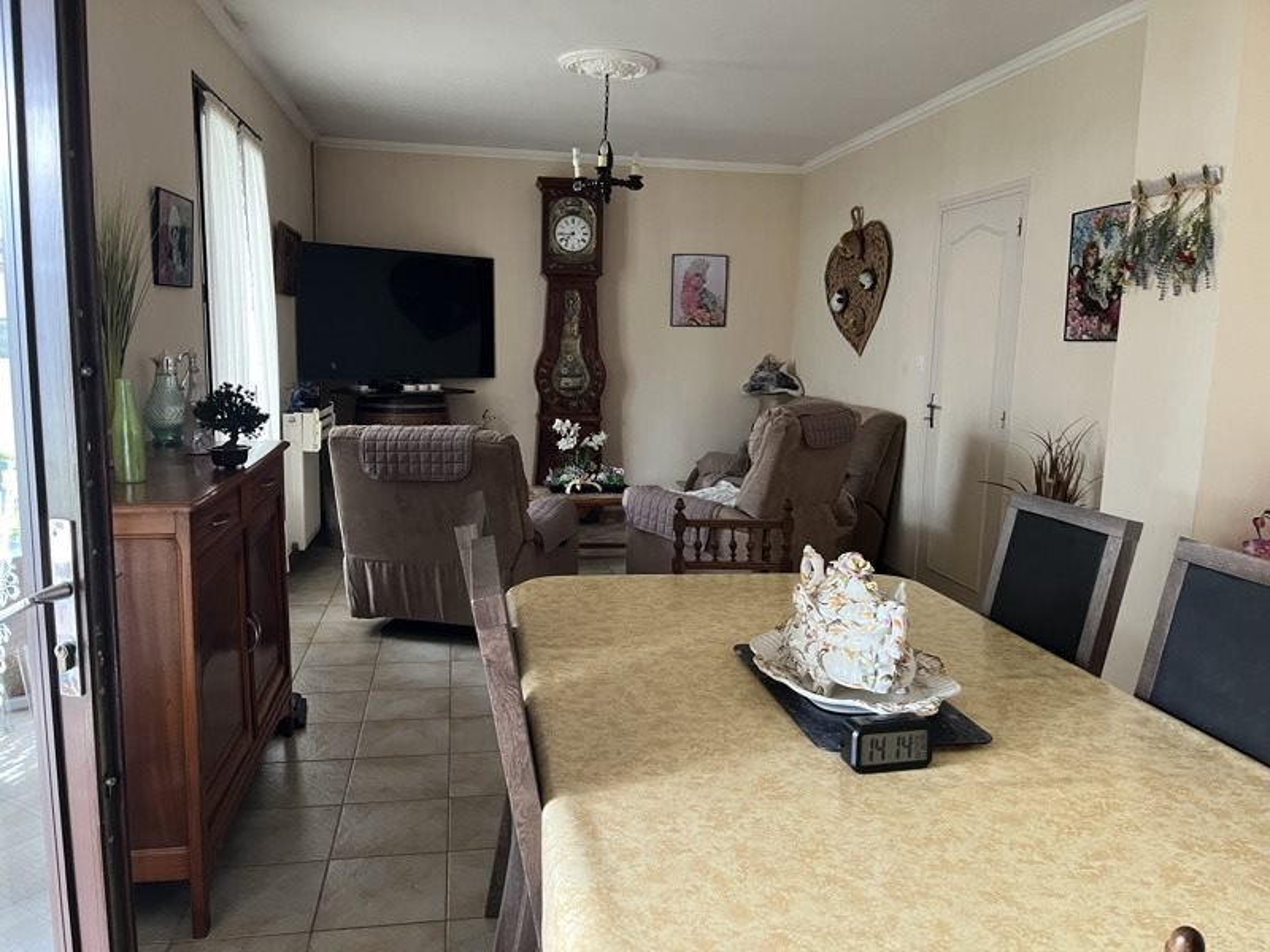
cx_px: 635
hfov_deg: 67.3
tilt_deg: -9.4
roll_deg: -1.3
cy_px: 476
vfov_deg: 53.1
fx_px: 954
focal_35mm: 26
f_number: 1.6
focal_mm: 5.1
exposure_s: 1/60
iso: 320
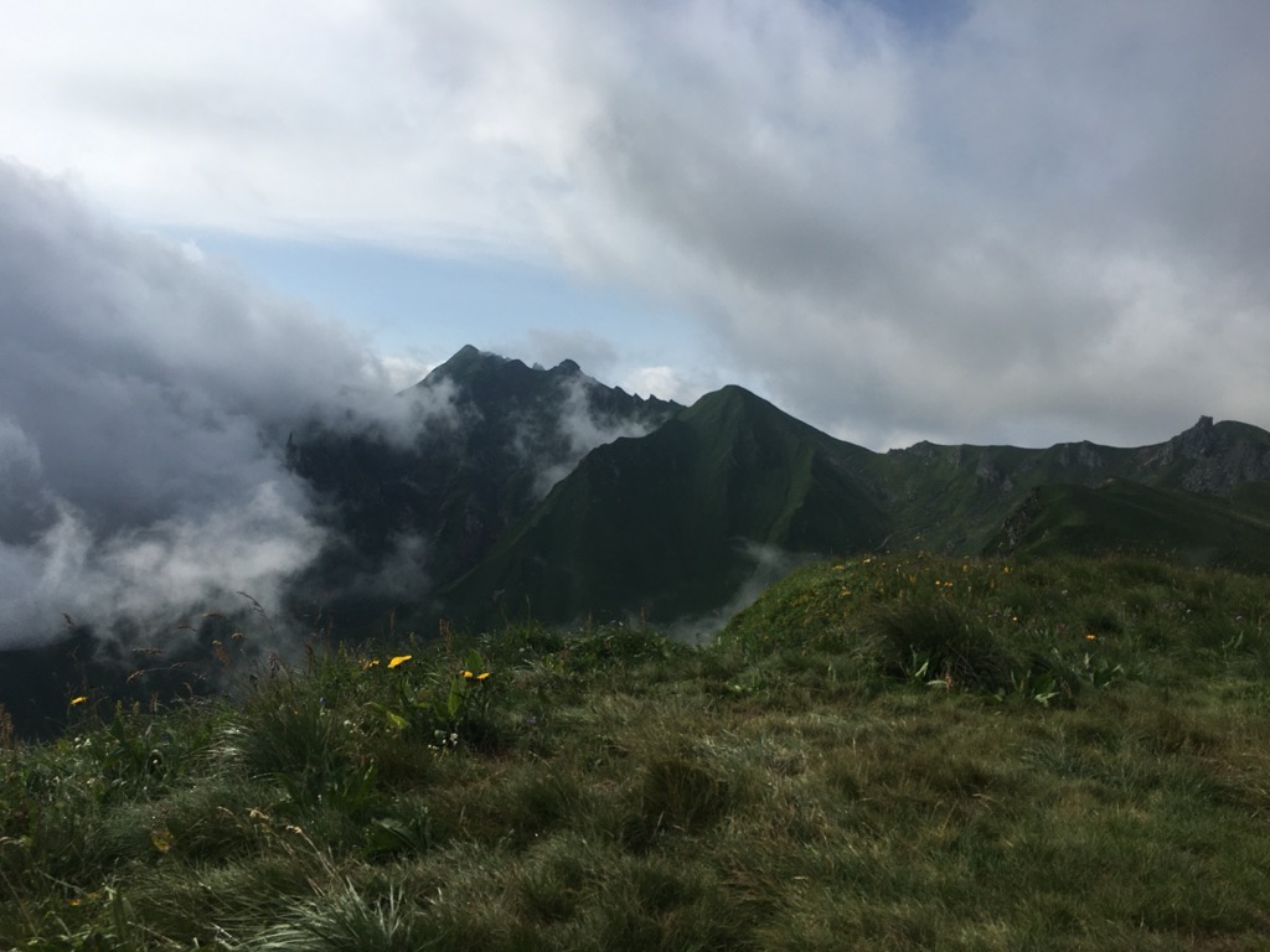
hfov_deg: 61.7
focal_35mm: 29
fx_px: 1064
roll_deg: -1.6
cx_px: 635
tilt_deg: +0.1
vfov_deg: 48.2
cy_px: 476
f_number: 2.2
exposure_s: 1/3663
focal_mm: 4.15
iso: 25
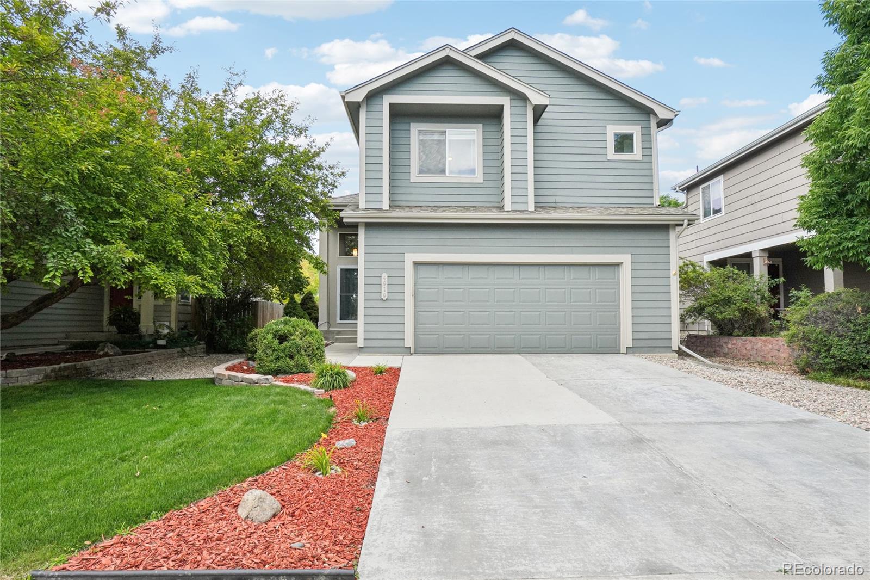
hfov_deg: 90.0
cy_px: 290
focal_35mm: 18
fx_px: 435
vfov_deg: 67.4
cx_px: 435
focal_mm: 12
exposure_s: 1/500
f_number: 8
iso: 400
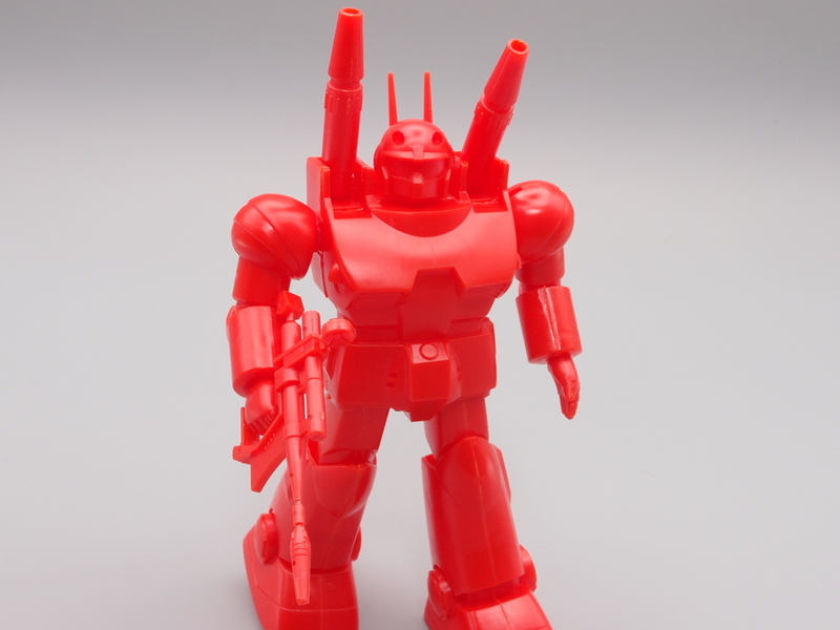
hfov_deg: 38.2
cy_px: 315
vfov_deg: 29.1
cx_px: 420
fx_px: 1213
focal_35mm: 50
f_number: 8
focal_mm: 10.83
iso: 100
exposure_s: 1/4
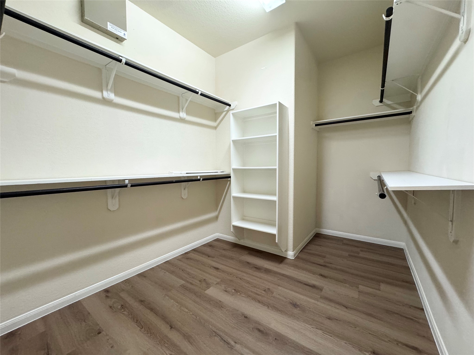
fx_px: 192
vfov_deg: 85.7
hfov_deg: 102.1
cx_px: 237
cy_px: 178
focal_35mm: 14
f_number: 2.2
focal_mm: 2.22
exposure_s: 1/60
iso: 250
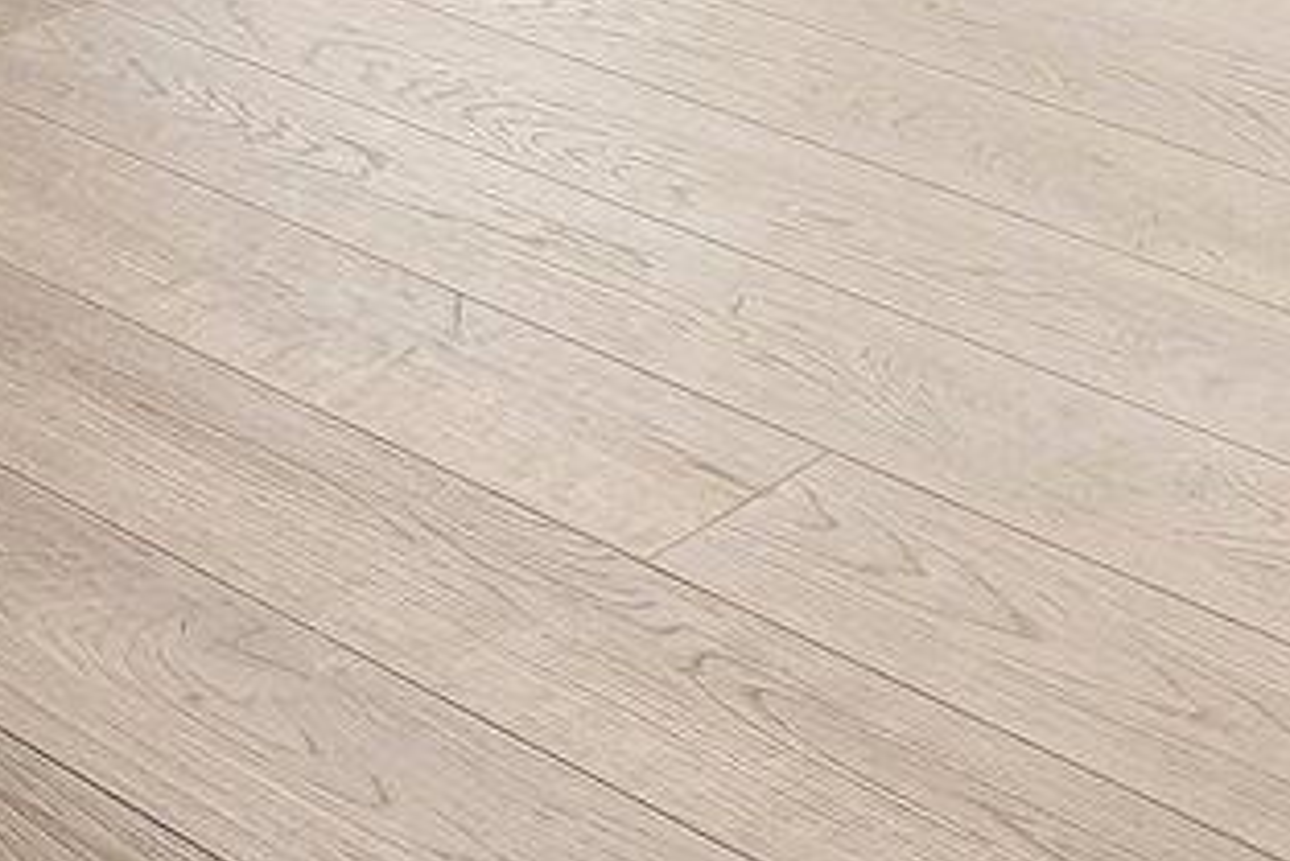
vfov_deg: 10.9
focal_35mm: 101
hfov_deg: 18.1
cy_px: -1390
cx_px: -618
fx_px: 3630
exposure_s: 1/25
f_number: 8
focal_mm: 15.5
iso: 100
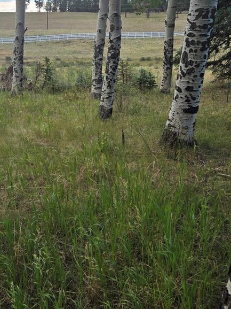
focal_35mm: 43
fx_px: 383
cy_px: 130
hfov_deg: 33.1
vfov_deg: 43.7
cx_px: 67
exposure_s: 1/765
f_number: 1.8
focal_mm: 5.4
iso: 25
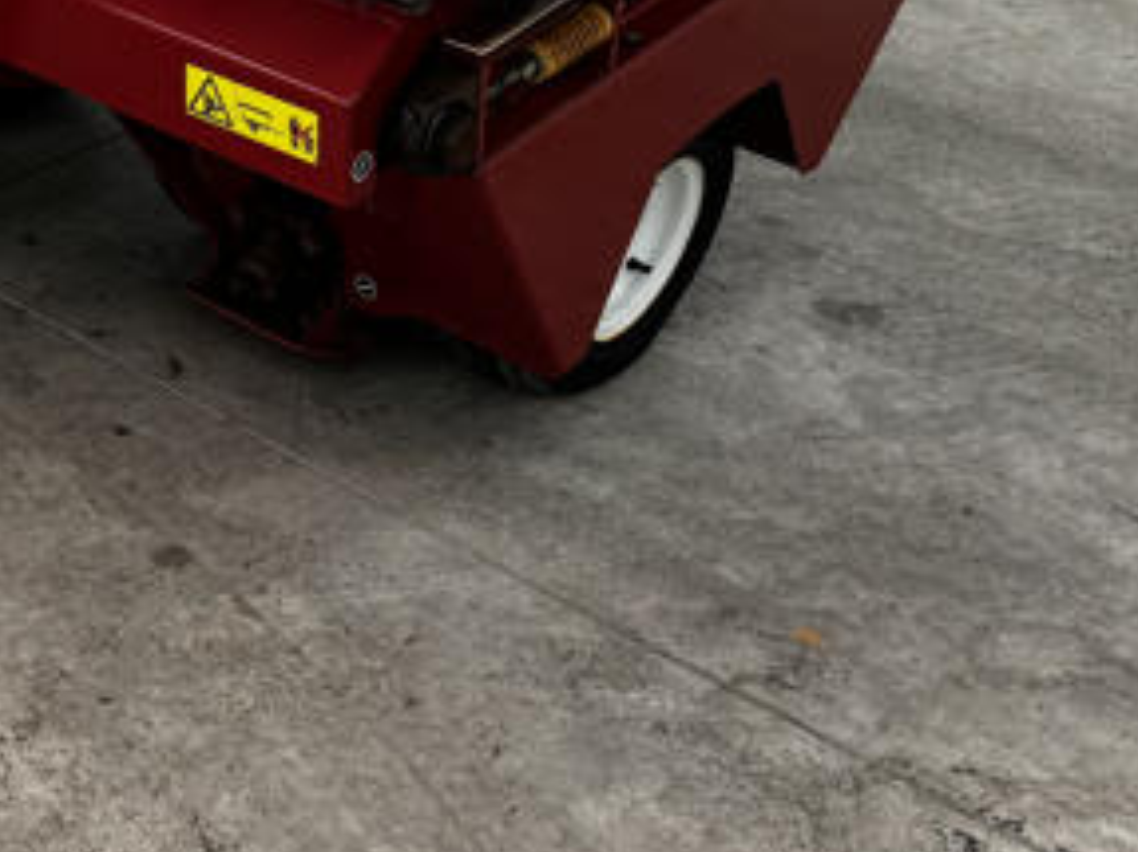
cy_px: 71
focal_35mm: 67
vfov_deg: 21.4
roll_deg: -2.4
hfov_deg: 26.8
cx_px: -99
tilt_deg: -25.0
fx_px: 2202
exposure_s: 1/120
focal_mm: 6.76
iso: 80
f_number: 1.78
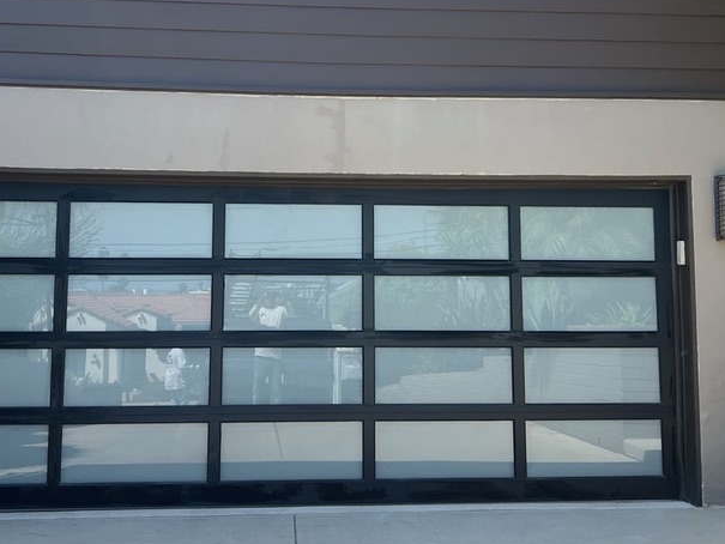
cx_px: 336
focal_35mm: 44
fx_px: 922
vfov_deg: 32.7
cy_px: 204
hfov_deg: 42.9
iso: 50
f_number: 1.5
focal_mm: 5.7
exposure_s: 1/853
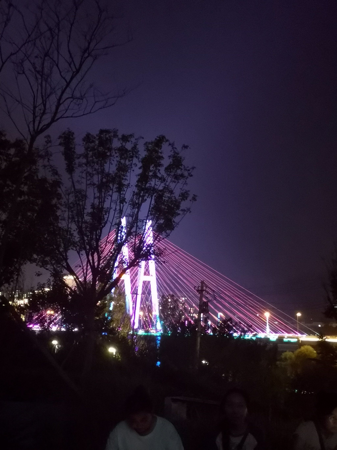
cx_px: 168
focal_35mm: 54
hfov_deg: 27.0
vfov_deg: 35.5
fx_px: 701
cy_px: 225
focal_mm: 3.95
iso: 2500
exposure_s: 1/16.7
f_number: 1.8
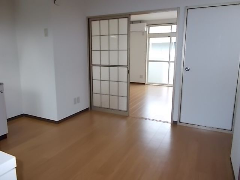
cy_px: 90
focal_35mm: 26
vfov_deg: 53.1
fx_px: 180
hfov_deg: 67.3
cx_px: 120
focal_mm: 4.6
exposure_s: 1/25
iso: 200
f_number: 3.2
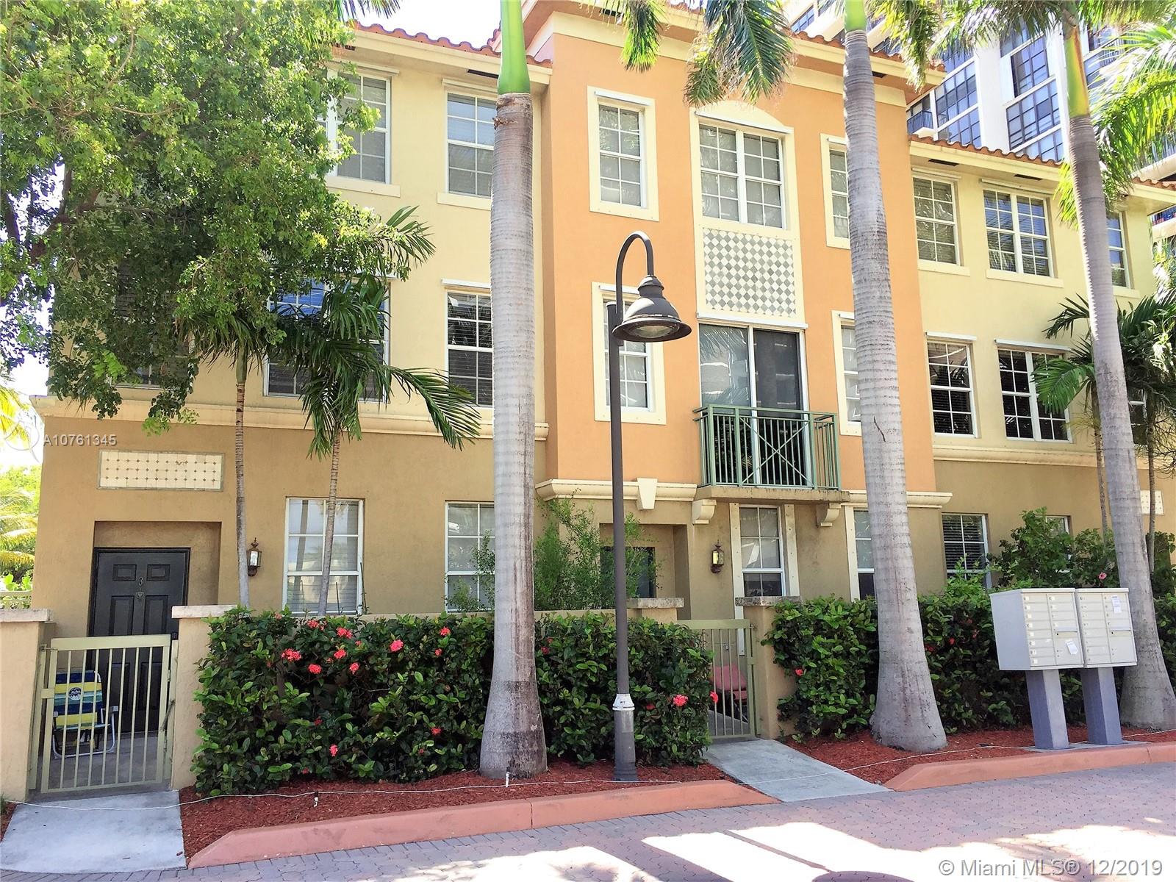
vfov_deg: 48.2
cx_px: 588
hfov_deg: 61.7
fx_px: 985
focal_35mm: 29
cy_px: 441
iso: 32
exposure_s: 1/276
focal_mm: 4.15
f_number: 2.2
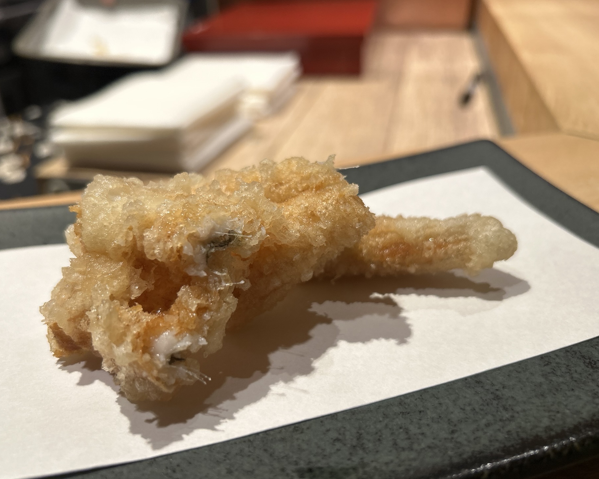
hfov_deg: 62.2
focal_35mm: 28
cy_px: 245
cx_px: 279
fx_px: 496
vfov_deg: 51.5
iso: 80
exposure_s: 1/100
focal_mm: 5.7
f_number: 1.5
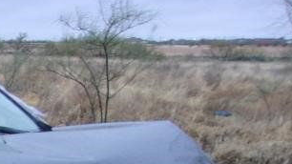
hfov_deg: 24.1
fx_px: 596
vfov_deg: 14.8
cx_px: -87
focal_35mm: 77
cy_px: 229
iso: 174
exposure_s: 1/34
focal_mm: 4.9
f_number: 3
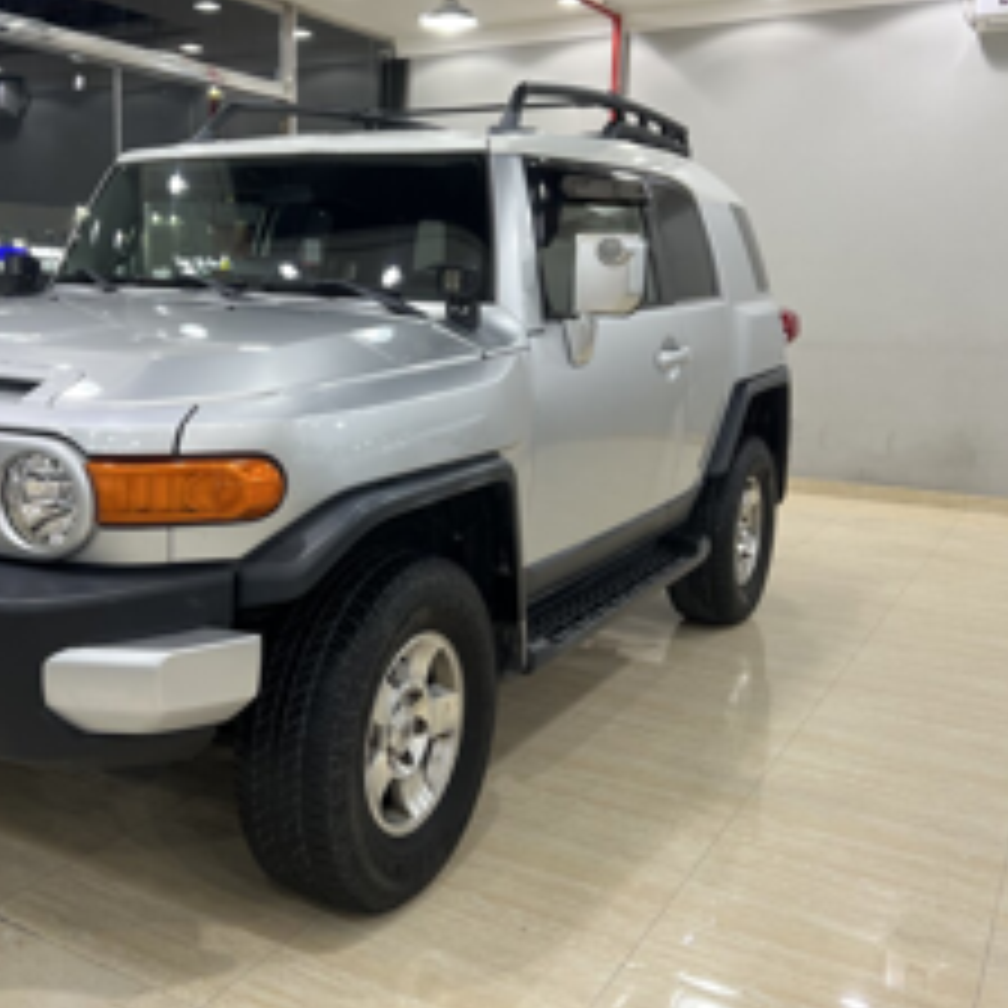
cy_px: 448
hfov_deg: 45.3
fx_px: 1186
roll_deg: -0.5
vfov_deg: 46.0
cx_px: 324
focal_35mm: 36
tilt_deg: -9.3
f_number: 1.5
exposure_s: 1/100
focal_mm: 5.7
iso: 80
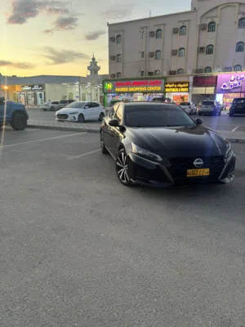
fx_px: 245
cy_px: 164
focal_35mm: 26
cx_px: 122
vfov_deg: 67.3
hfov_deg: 53.1
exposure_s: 1/50
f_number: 1.6
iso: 160
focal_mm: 5.96
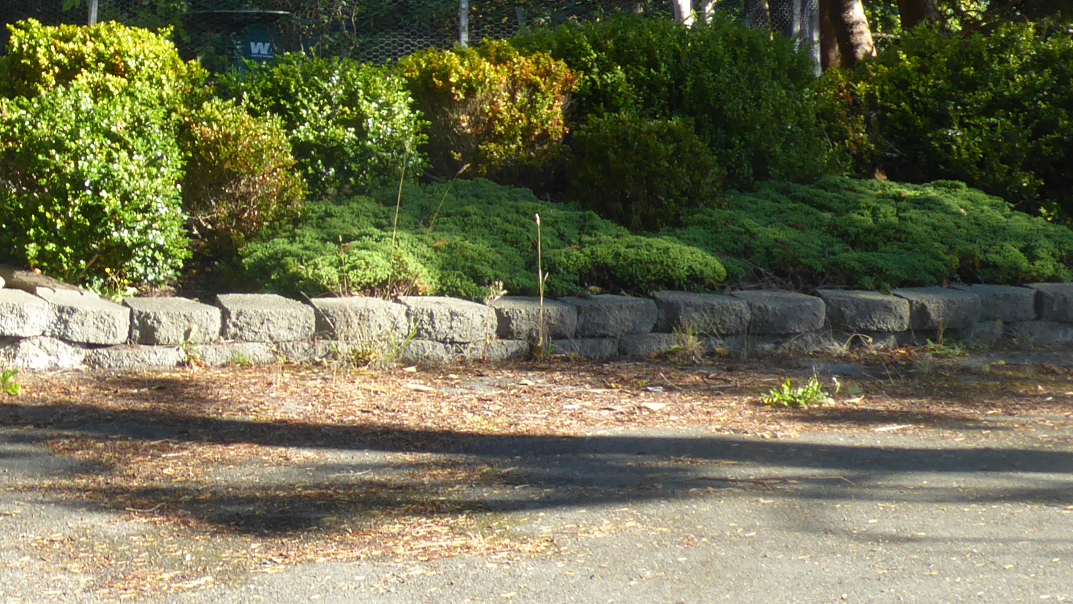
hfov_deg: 18.8
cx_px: -146
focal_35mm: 109
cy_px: -151
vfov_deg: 10.9
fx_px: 3102
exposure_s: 1/100
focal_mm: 7.8
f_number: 3.9
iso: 80
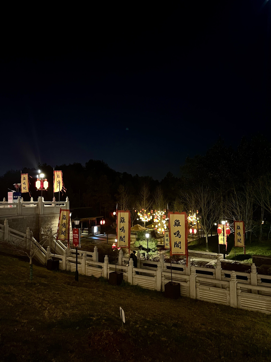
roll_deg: +0.5
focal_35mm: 26
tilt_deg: +3.2
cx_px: 136
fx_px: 271
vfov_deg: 67.3
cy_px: 181
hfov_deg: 53.1
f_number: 1.6
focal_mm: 5.1
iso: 640
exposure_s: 1/25
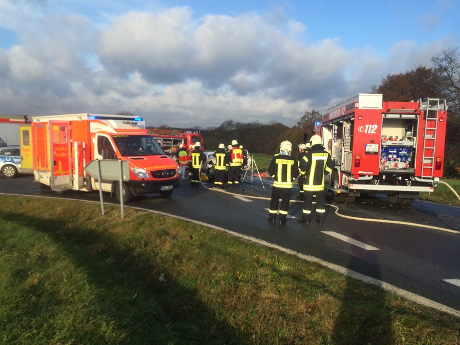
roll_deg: +0.7
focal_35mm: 29
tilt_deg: -7.1
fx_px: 385
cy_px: 172
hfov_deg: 61.7
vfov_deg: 48.2
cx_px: 230
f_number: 2.2
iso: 32
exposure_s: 1/1208
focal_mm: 4.15
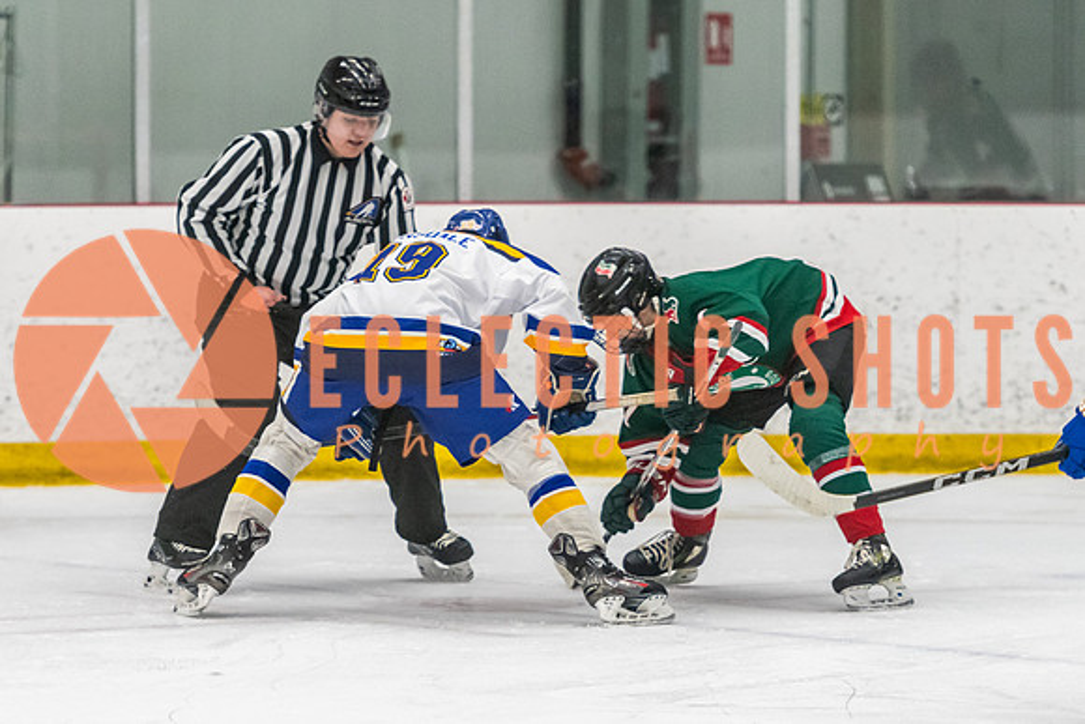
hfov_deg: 7.4
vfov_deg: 4.9
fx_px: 8418
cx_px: 560
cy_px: 442
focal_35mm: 279
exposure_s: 1/800
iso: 3200
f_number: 2.8
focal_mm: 170
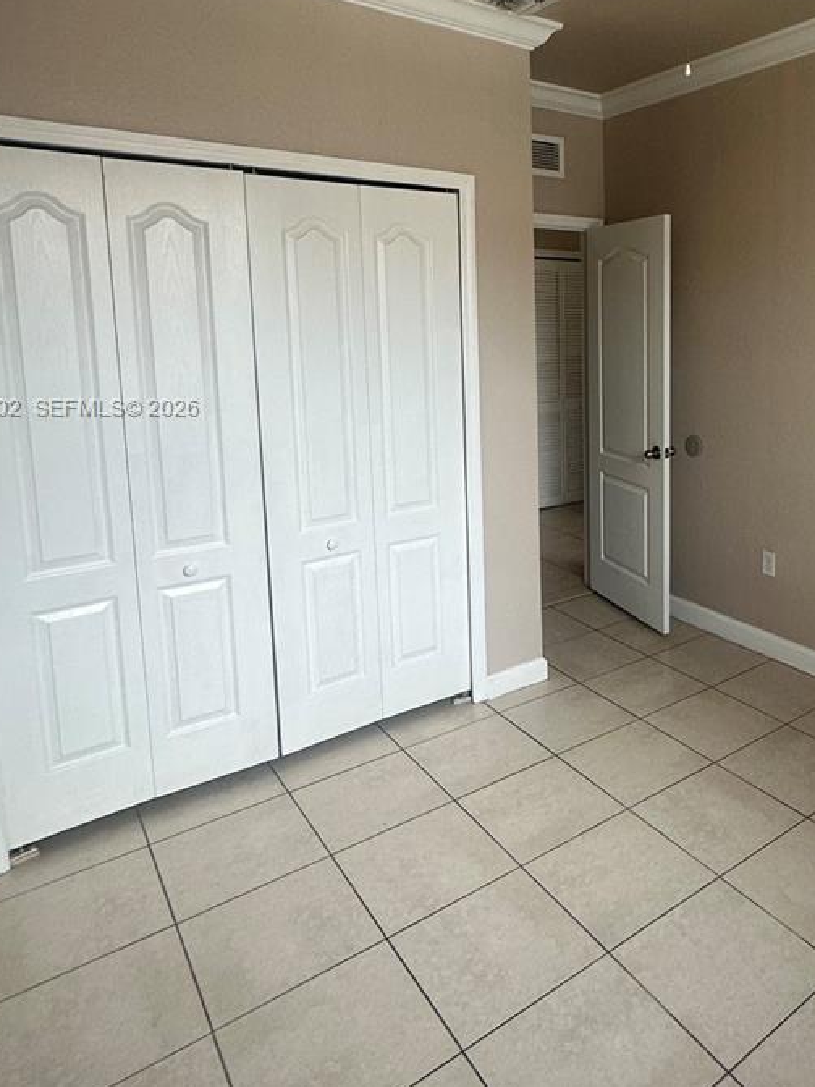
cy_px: 409
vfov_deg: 68.3
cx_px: 626
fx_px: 785
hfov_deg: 52.1
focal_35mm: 25
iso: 80
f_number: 2.2
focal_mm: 2.22
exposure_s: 1/99
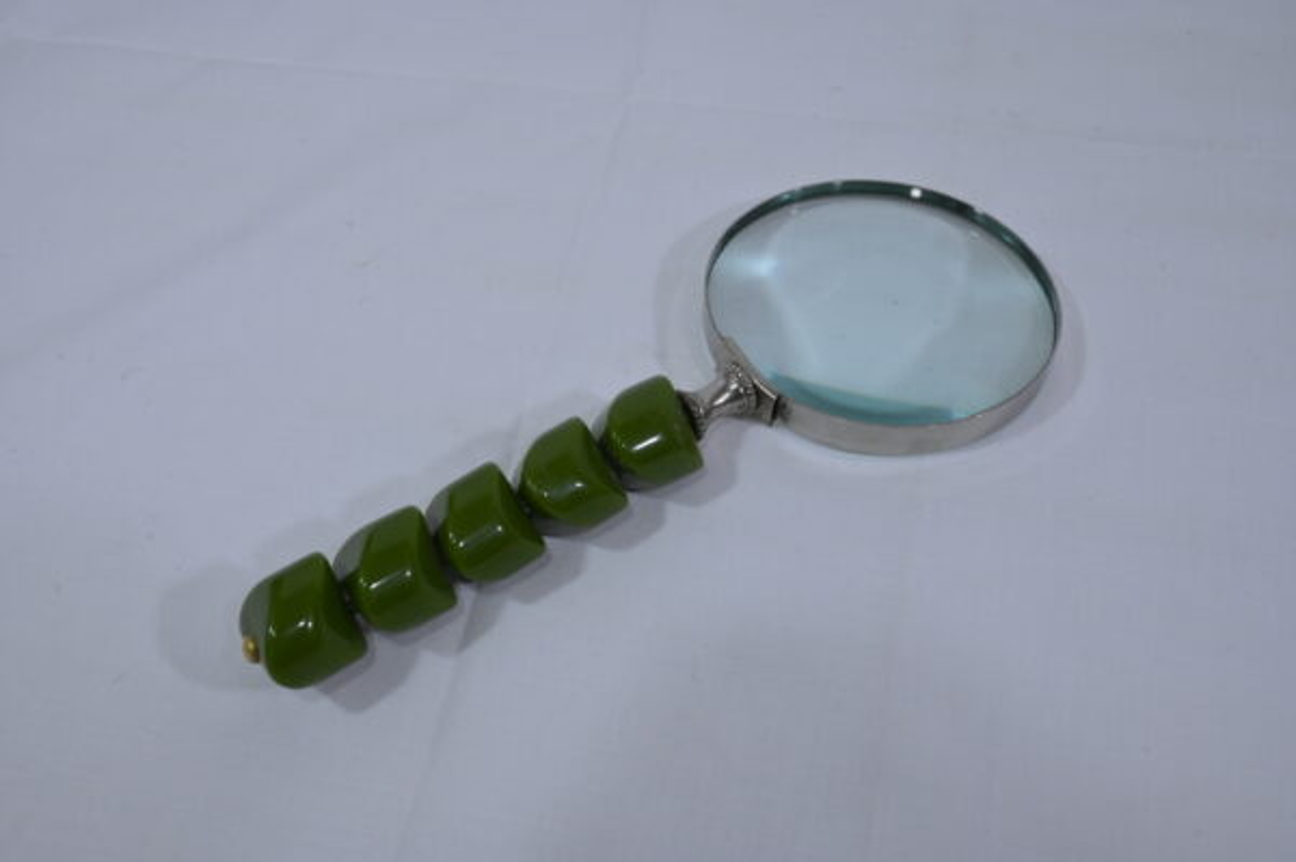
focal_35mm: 36
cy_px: 431
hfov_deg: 53.2
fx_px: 1295
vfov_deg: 36.8
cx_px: 648
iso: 640
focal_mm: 36
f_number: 10
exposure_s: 1/125
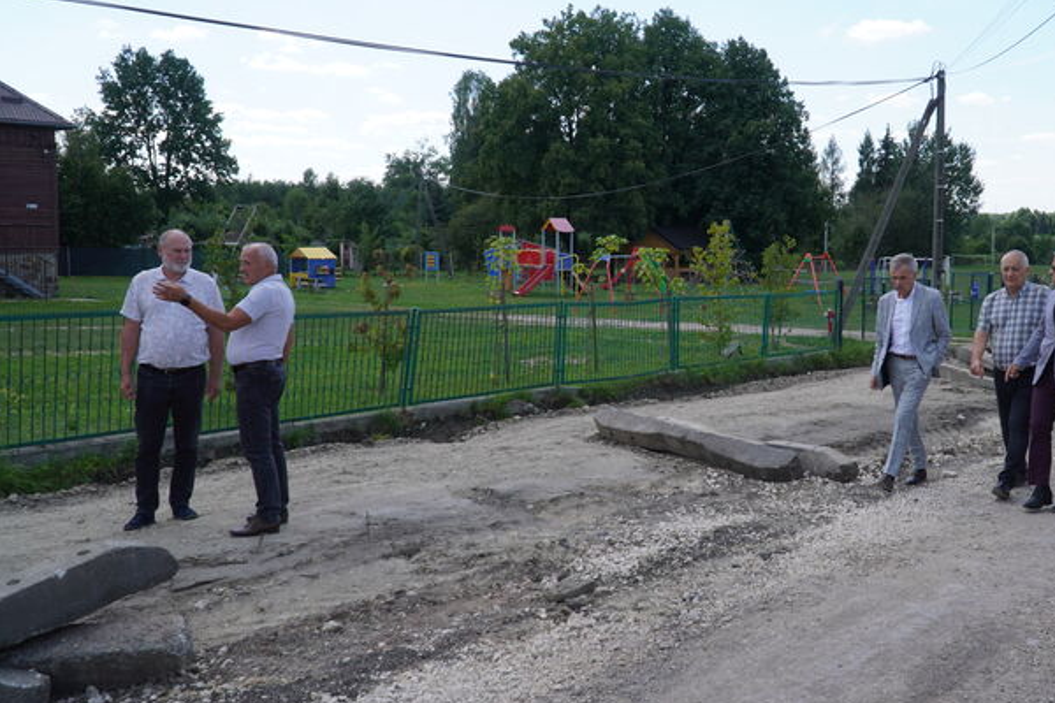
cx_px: 702
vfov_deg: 36.9
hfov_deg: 52.1
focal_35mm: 36
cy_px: 351
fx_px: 1055
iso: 100
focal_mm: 18
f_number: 4.5
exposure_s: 1/400
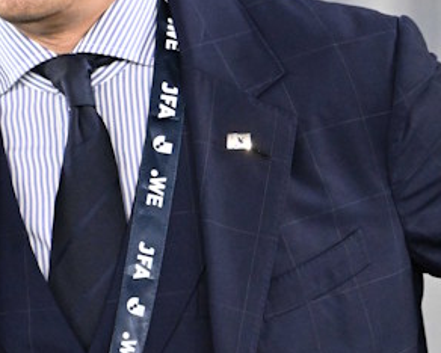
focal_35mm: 1618
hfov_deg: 1.2
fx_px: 21132
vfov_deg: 1.0
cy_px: 75
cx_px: 94
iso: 5000
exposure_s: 1/800
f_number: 4
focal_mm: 560
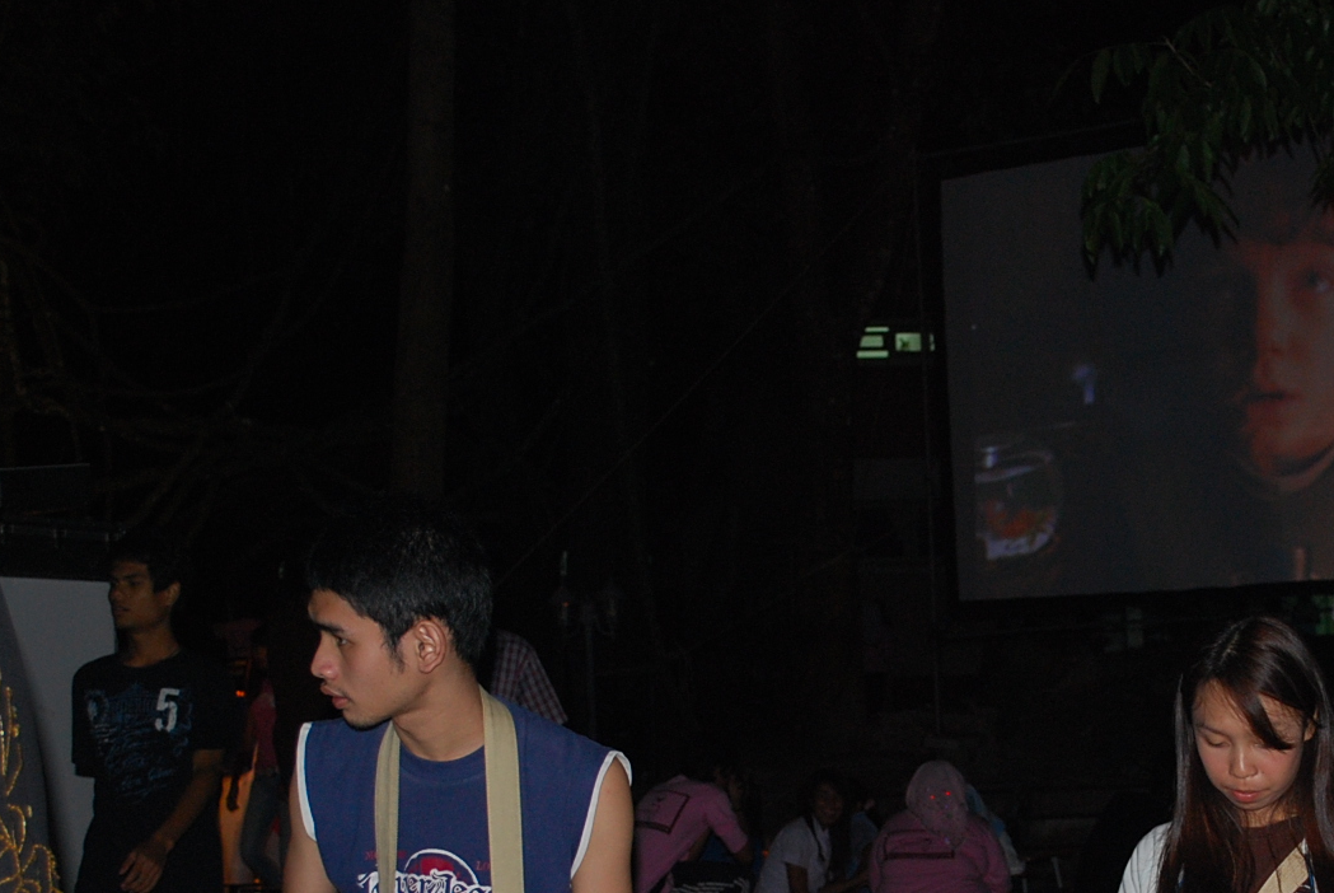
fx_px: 2671
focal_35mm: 72
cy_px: 812
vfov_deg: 18.6
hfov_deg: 27.7
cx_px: 991
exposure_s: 1/40
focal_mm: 26
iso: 400
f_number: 4.2
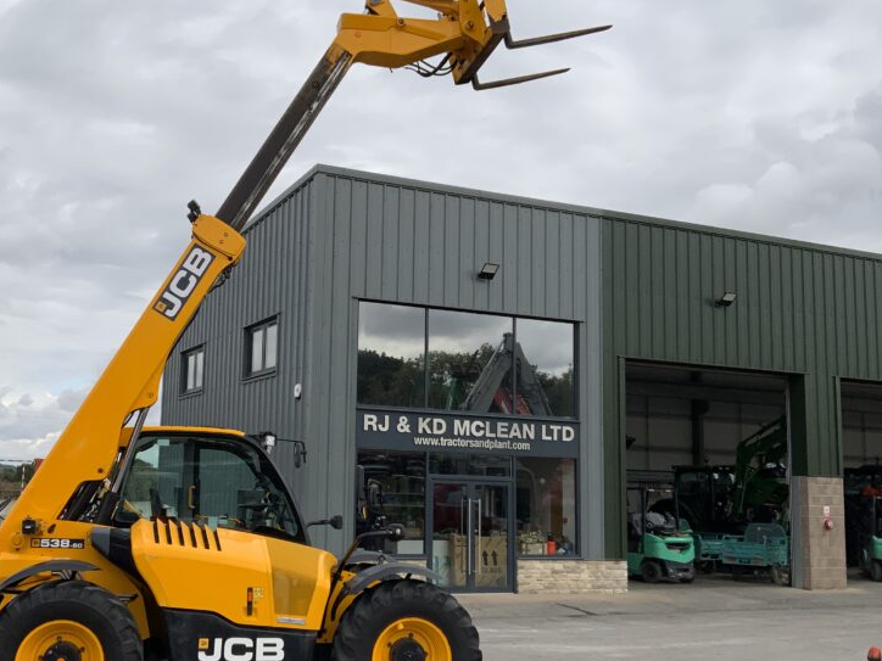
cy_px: 355
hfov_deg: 45.5
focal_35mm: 41
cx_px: 344
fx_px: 1045
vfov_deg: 35.1
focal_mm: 3
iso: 16
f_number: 1.8
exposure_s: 1/2667
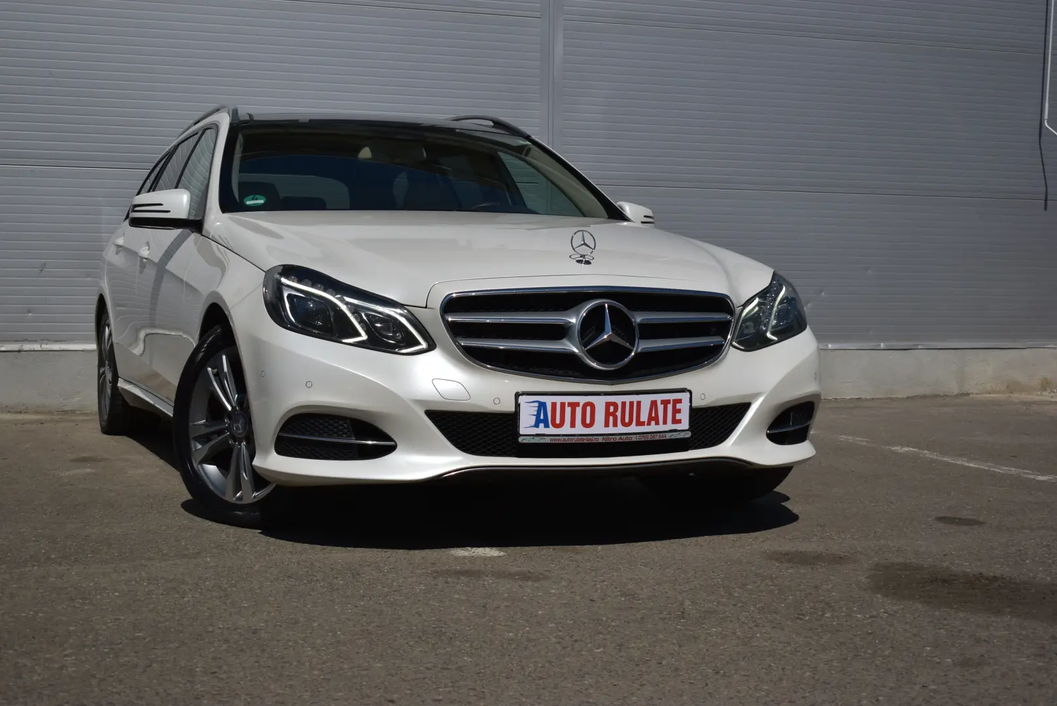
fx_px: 1498
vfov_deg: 26.5
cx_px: 528
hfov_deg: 38.9
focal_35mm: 51
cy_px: 353
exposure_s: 1/2500
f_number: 4.5
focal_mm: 34
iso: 100
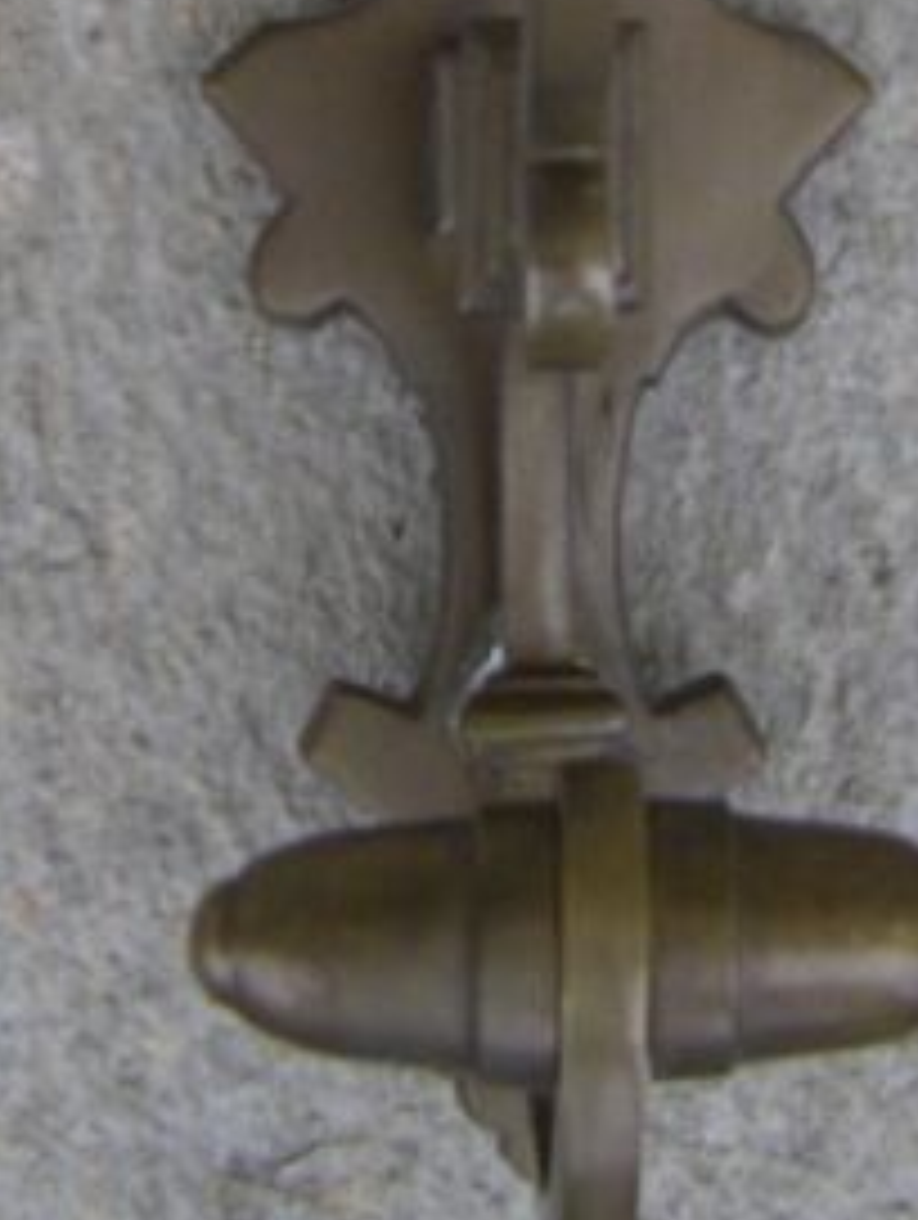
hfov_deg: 13.2
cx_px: 544
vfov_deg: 17.3
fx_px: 3951
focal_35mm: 112
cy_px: 144
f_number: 3.5
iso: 200
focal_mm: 6.3
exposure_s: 1/50
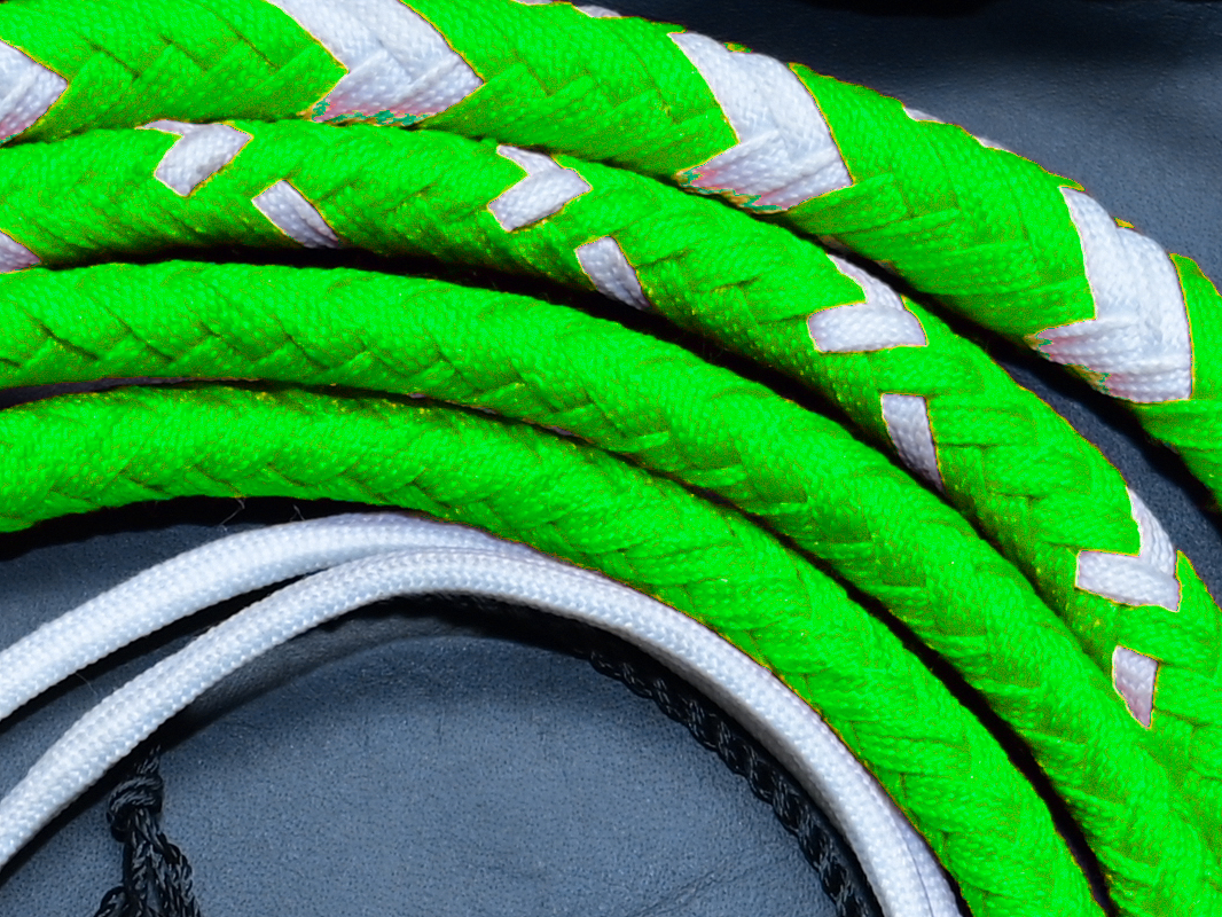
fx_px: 7697
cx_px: 554
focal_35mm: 218
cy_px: 1127
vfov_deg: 6.8
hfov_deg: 9.1
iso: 200
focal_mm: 40
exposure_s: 1/80
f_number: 2.8
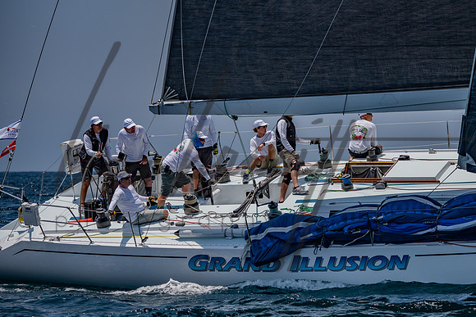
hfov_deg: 7.2
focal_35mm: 285
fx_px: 3764
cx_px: 347
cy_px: 107
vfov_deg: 4.8
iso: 320
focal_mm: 195
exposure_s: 1/3200
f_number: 5.6
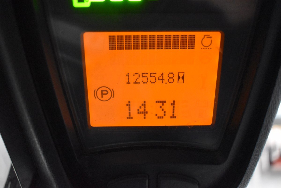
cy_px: 94
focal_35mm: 36
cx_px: 140
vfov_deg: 36.9
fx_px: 281
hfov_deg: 53.1
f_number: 3.8
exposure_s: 1/60
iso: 4500
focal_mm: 24
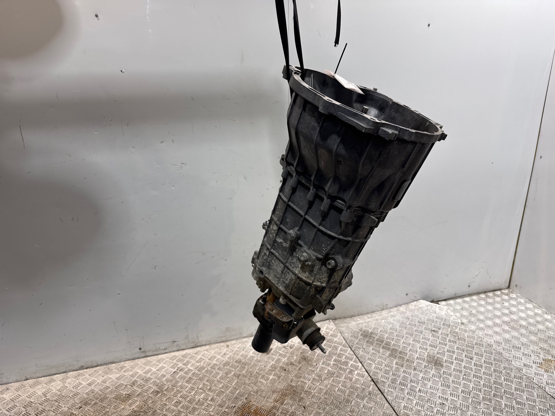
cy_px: 208
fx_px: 385
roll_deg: +1.5
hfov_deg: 71.6
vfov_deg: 56.8
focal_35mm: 24
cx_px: 278
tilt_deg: -19.1
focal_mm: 6.76
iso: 64
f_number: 1.78
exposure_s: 1/100
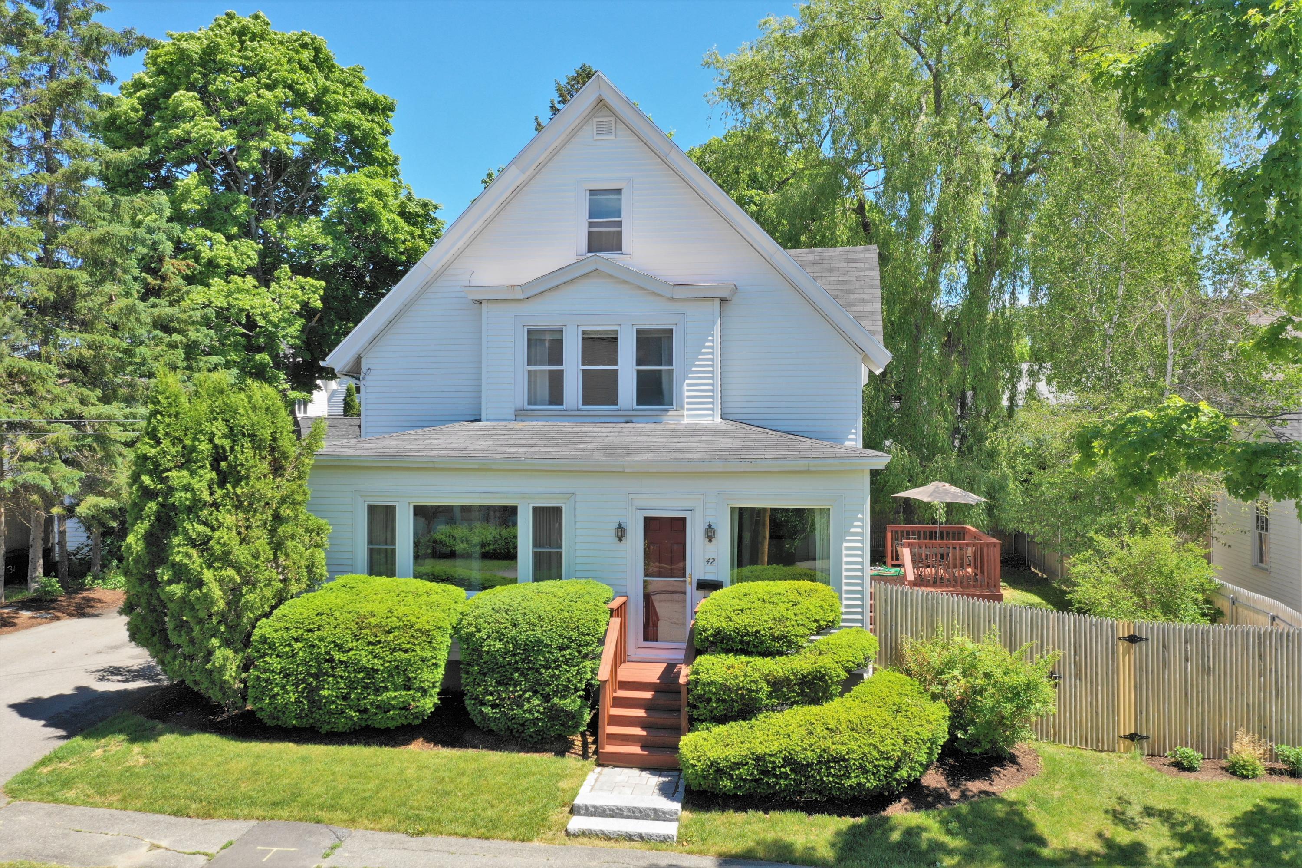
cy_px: 434
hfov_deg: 65.5
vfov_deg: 46.4
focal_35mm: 28
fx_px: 1012
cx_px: 651
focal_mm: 10.26
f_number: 5
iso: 100
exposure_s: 1/240
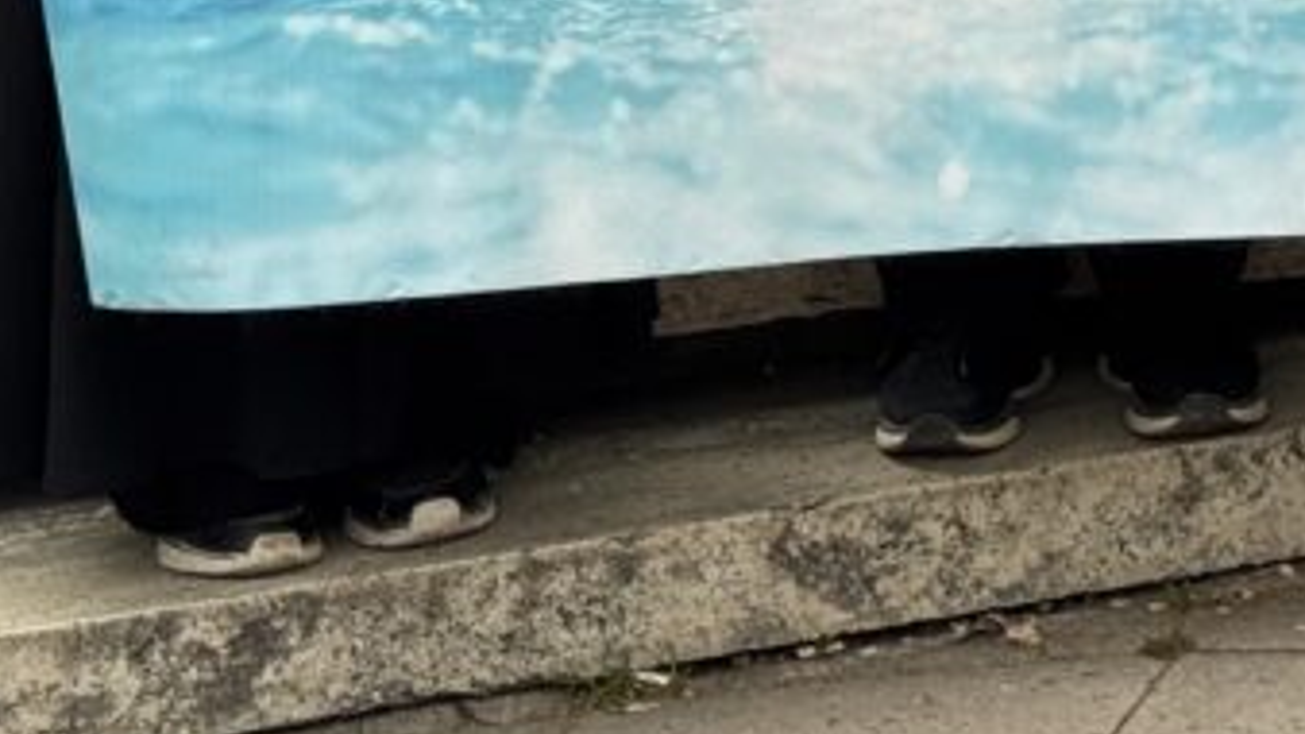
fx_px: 6850
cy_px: -1070
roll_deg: +0.2
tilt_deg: -3.0
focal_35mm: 198
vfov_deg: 5.9
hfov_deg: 10.4
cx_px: 2081
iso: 64
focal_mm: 6.76
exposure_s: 1/211
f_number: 1.78
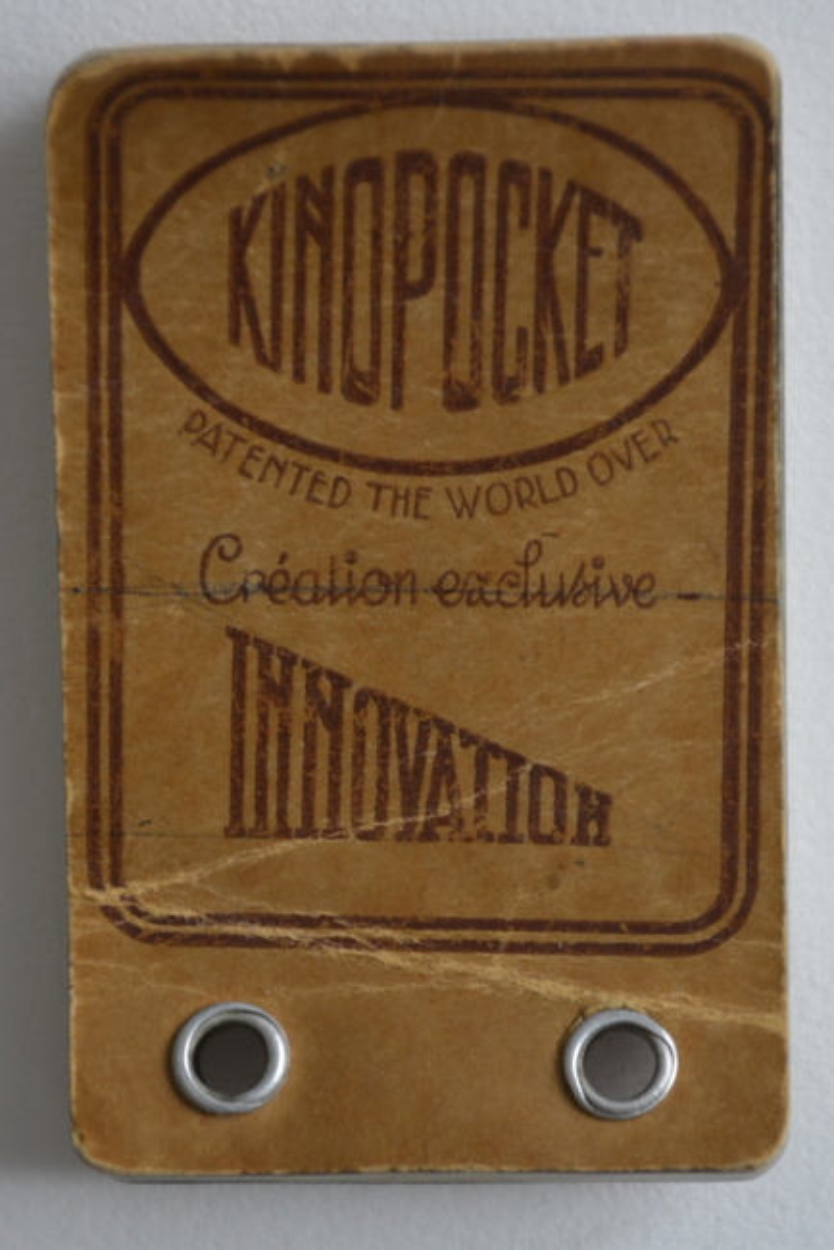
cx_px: 417
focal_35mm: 210
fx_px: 7289
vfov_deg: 9.8
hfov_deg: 6.5
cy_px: 625
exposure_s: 1/125
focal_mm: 140
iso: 1250
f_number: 5.6
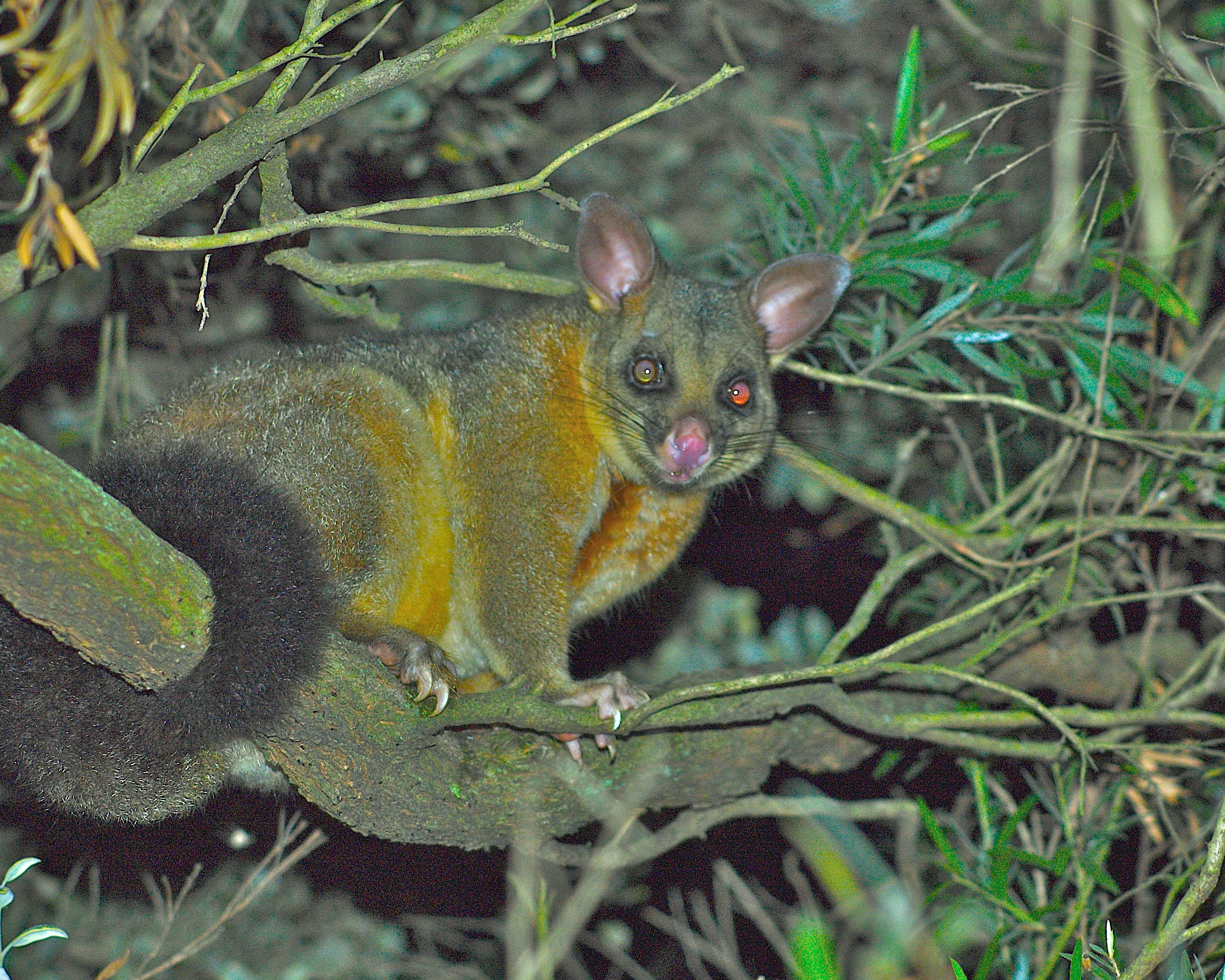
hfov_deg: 22.2
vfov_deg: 17.9
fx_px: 3118
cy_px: 493
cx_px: 503
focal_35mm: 86
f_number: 2.8
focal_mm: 50
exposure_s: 1/60
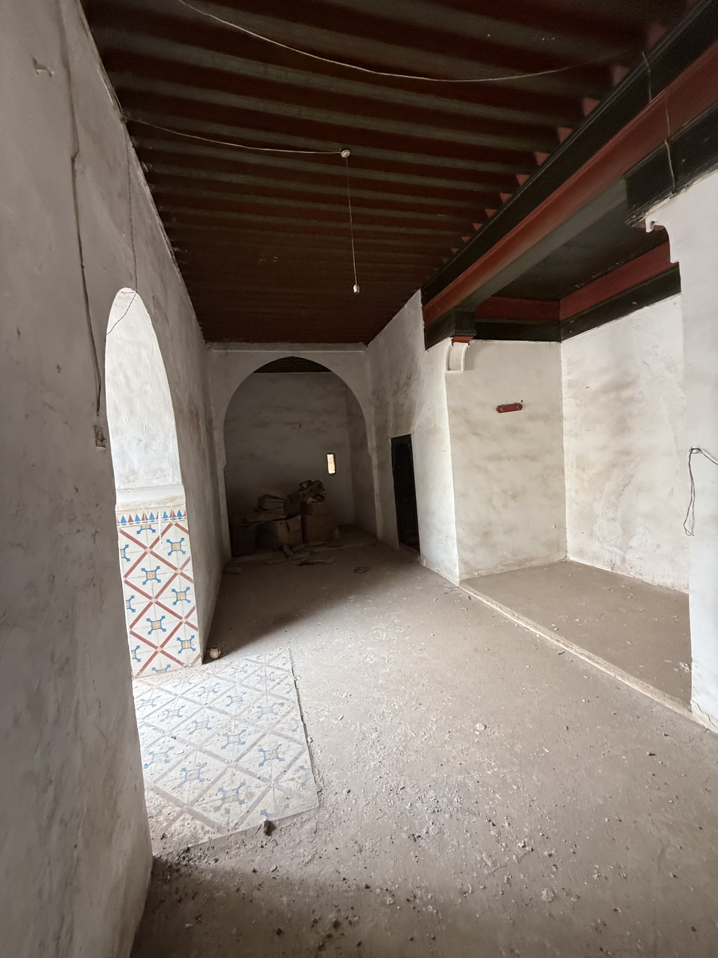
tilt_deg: +2.6
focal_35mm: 14
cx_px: 359
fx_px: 387
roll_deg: +4.7
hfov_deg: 85.7
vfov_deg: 102.1
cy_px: 479
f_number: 2.2
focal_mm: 2.22
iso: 320
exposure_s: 1/99
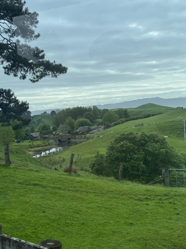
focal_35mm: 55
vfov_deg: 34.9
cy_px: 130
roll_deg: +3.1
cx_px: 88
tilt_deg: -3.8
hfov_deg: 26.5
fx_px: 394
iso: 64
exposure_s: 1/876
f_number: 1.78
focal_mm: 6.76
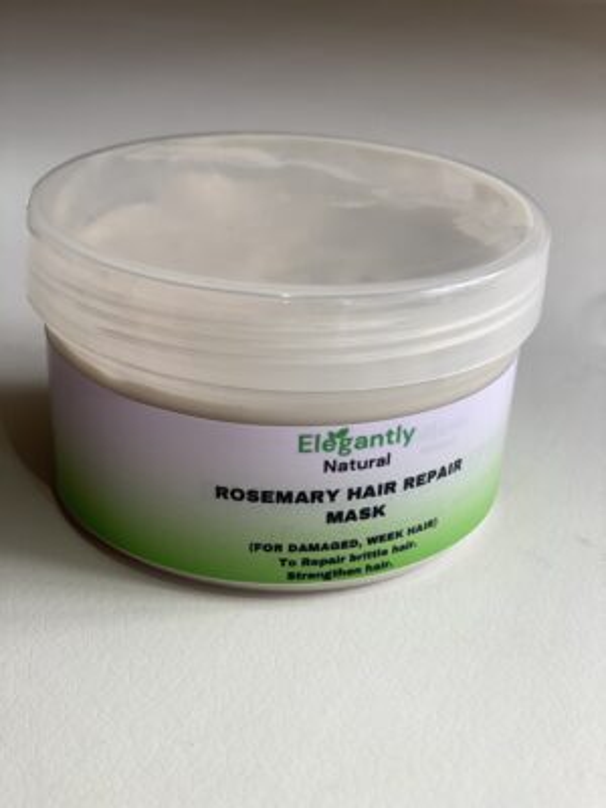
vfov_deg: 36.8
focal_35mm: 52
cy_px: 404
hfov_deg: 28.0
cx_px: 303
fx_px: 1214
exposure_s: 1/122
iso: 50
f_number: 2
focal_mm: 6
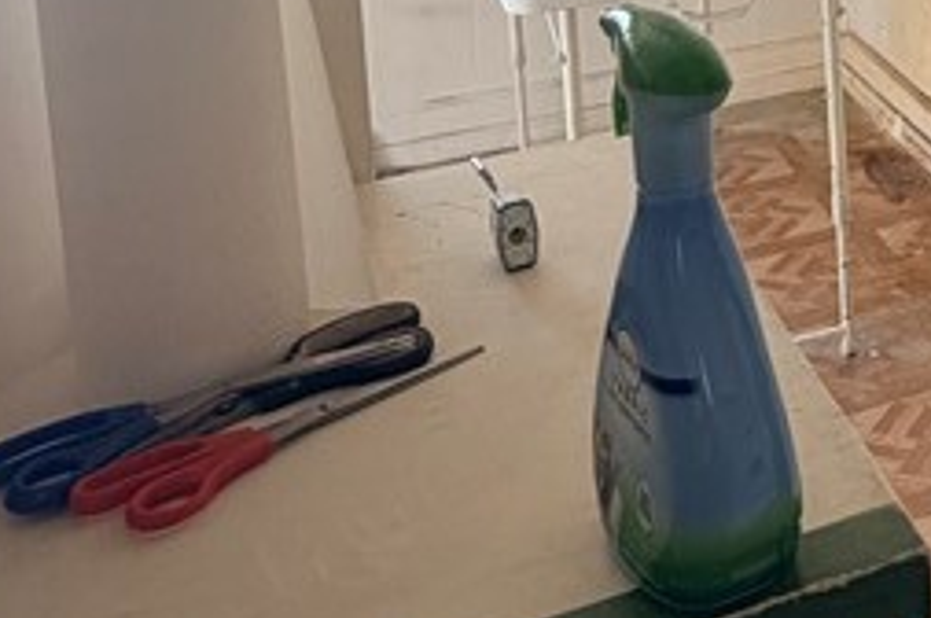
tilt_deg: -6.0
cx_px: 1067
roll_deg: +1.9
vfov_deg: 20.2
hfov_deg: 29.9
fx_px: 1524
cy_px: -272
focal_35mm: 59
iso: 160
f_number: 2.2
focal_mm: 2.22
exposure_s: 1/121
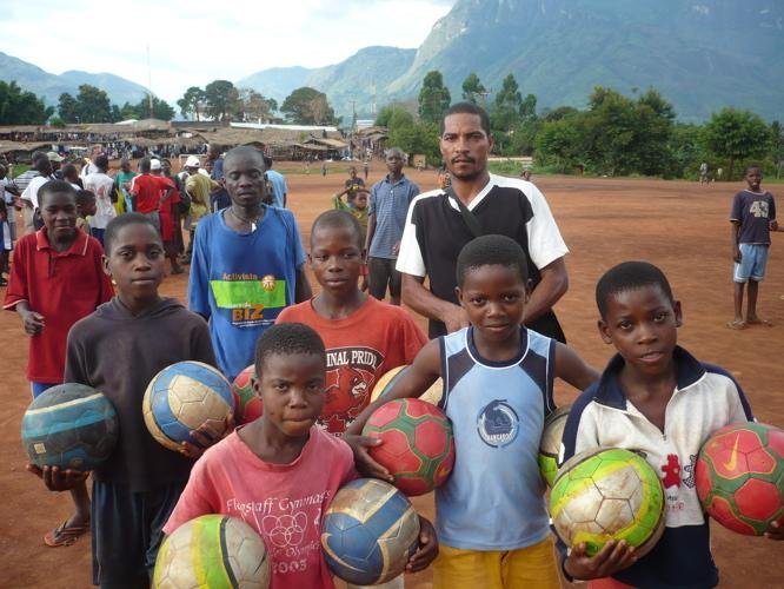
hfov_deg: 52.6
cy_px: 294
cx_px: 392
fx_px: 793
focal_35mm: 35
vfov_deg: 40.7
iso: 100
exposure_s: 1/320
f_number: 2.8
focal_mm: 5.8
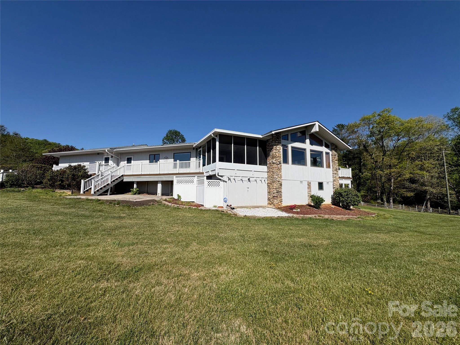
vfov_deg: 85.7
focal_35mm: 14
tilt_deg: +5.0
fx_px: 186
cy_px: 172
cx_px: 230
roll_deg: +3.2
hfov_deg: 102.1
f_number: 2.2
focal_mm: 2.22
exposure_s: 1/3906
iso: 50
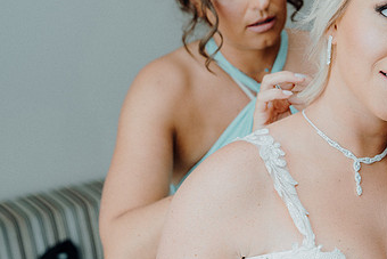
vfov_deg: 19.4
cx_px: 294
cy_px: 92
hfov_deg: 28.4
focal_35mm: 70
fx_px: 753
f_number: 3.5
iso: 250
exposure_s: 1/160
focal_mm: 41
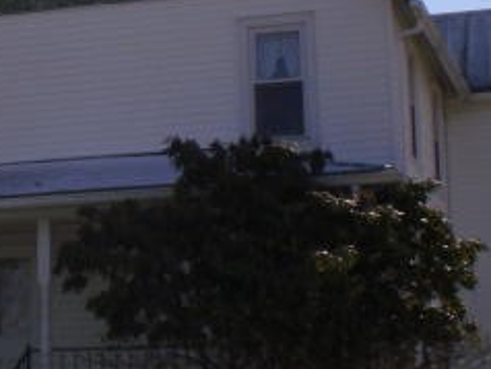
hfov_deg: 15.9
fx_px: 1718
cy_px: 167
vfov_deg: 12.3
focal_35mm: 121
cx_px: -14
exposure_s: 1/1250
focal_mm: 6.3
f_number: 4.6
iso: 100
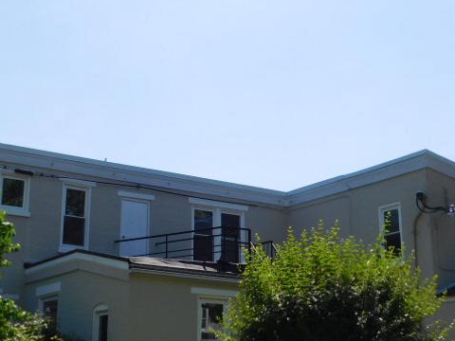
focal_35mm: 60
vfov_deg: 24.4
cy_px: 180
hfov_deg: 32.1
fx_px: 789
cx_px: 175
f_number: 3.7
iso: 125
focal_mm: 8
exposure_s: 1/1250
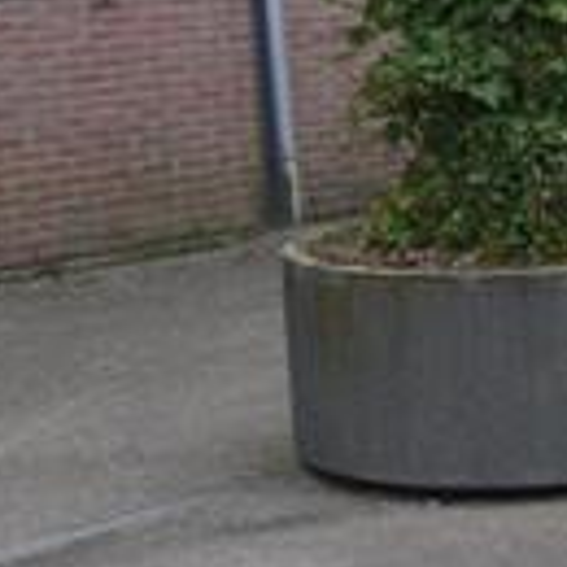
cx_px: 1086
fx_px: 2261
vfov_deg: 14.3
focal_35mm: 122
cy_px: 266
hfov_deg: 12.7
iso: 100
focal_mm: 14
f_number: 4.5
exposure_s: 1/160
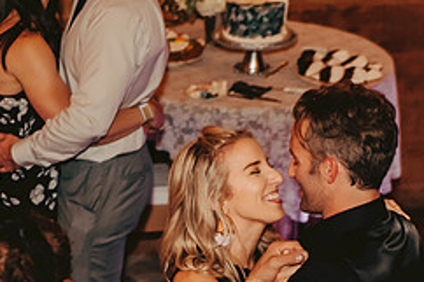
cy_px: 302
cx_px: 65
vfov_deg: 7.6
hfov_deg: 11.4
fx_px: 2118
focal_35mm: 180
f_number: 2.8
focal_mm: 75
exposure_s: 1/125
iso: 1250
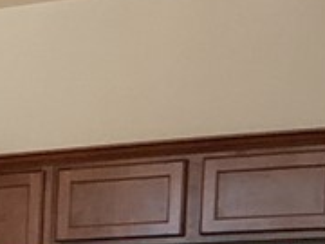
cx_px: -372
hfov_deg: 10.7
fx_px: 1549
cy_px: 551
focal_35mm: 165
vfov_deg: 8.4
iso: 200
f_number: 1.8
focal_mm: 3
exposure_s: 1/60
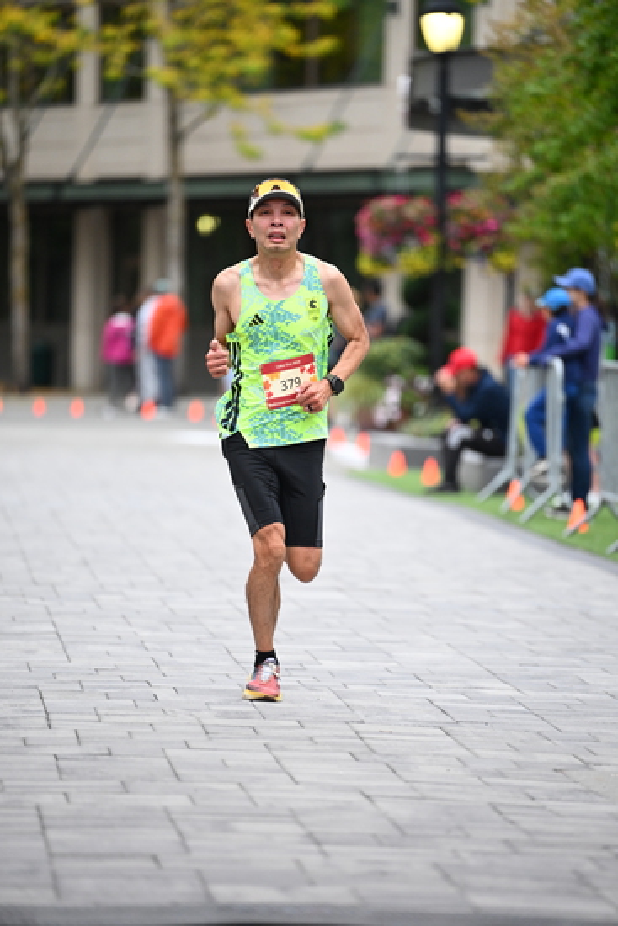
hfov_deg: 6.9
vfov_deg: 10.3
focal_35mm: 200
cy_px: 463
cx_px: 309
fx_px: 5146
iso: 1600
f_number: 2.8
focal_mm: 200
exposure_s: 1/1250
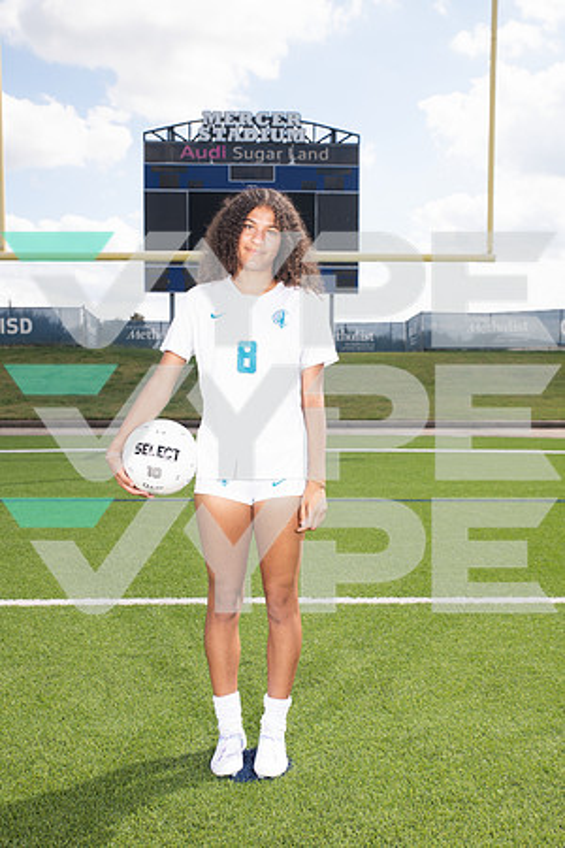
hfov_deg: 35.1
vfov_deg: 50.7
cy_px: 424
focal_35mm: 38
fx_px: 895
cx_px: 282
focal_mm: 38
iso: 125
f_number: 7.1
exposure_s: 1/320
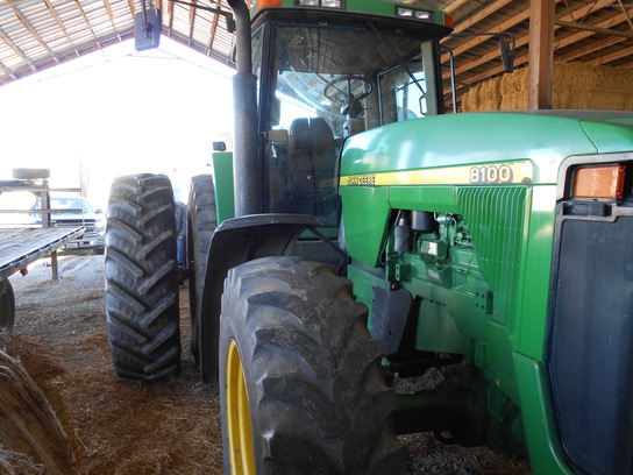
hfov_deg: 67.3
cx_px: 316
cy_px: 238
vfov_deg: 53.1
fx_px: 475
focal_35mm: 26
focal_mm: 4.6
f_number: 3.5
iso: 125
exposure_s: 1/30
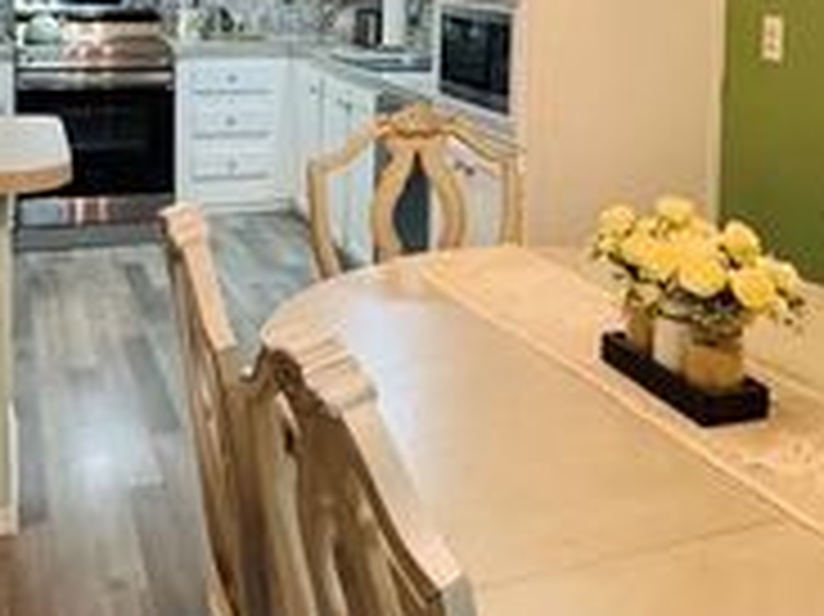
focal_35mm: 49
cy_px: 31
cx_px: 419
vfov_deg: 28.2
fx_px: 1166
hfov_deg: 38.9
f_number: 2.2
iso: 320
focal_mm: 2.22
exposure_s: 1/120
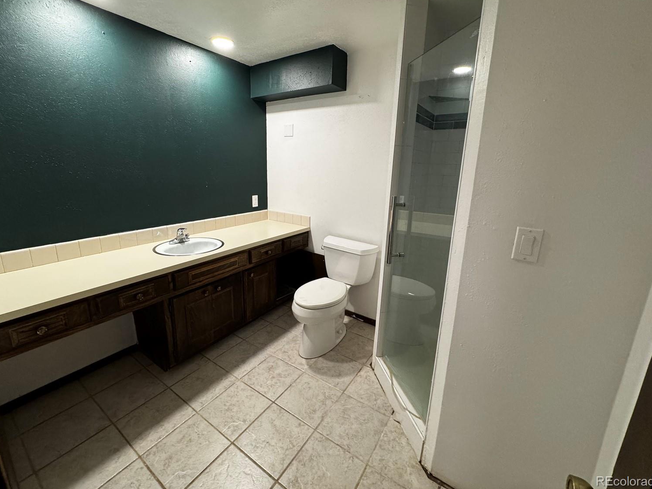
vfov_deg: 81.6
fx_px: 283
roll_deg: -1.8
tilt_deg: -13.9
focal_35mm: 15
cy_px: 228
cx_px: 317
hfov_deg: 98.1
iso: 320
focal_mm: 2.22
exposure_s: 1/120
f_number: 2.2
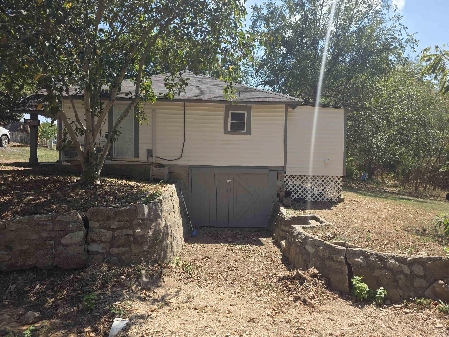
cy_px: 168
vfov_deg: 58.9
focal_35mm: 23
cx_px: 224
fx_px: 298
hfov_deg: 73.9
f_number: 1.7
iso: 80
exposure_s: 1/2686
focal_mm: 6.3
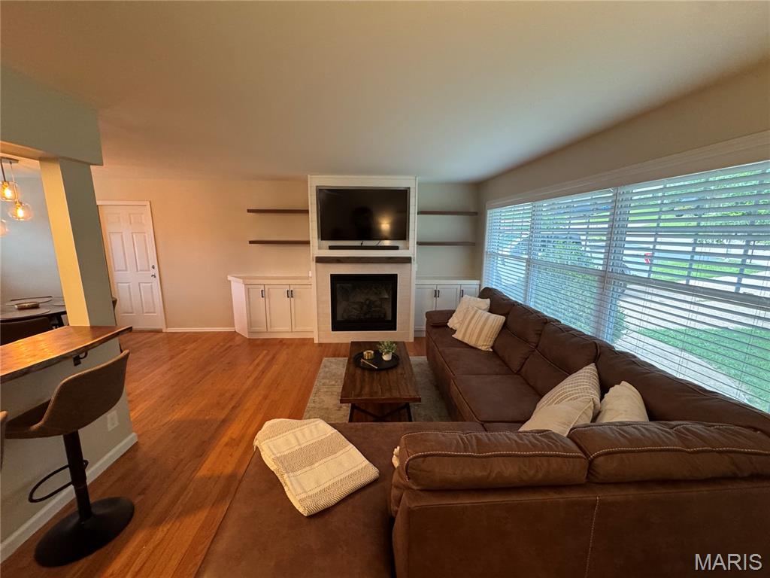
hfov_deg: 102.1
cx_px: 385
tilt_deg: -11.6
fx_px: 311
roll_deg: -0.7
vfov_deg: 85.7
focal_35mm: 14
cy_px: 289
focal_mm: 2.22
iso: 500
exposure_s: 1/60
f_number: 2.2
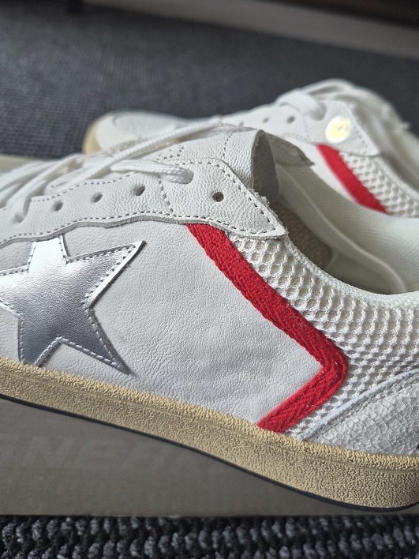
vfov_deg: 67.1
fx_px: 420
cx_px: 219
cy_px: 247
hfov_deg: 53.0
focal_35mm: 26
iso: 80
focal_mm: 5.4
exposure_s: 1/180
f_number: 1.8
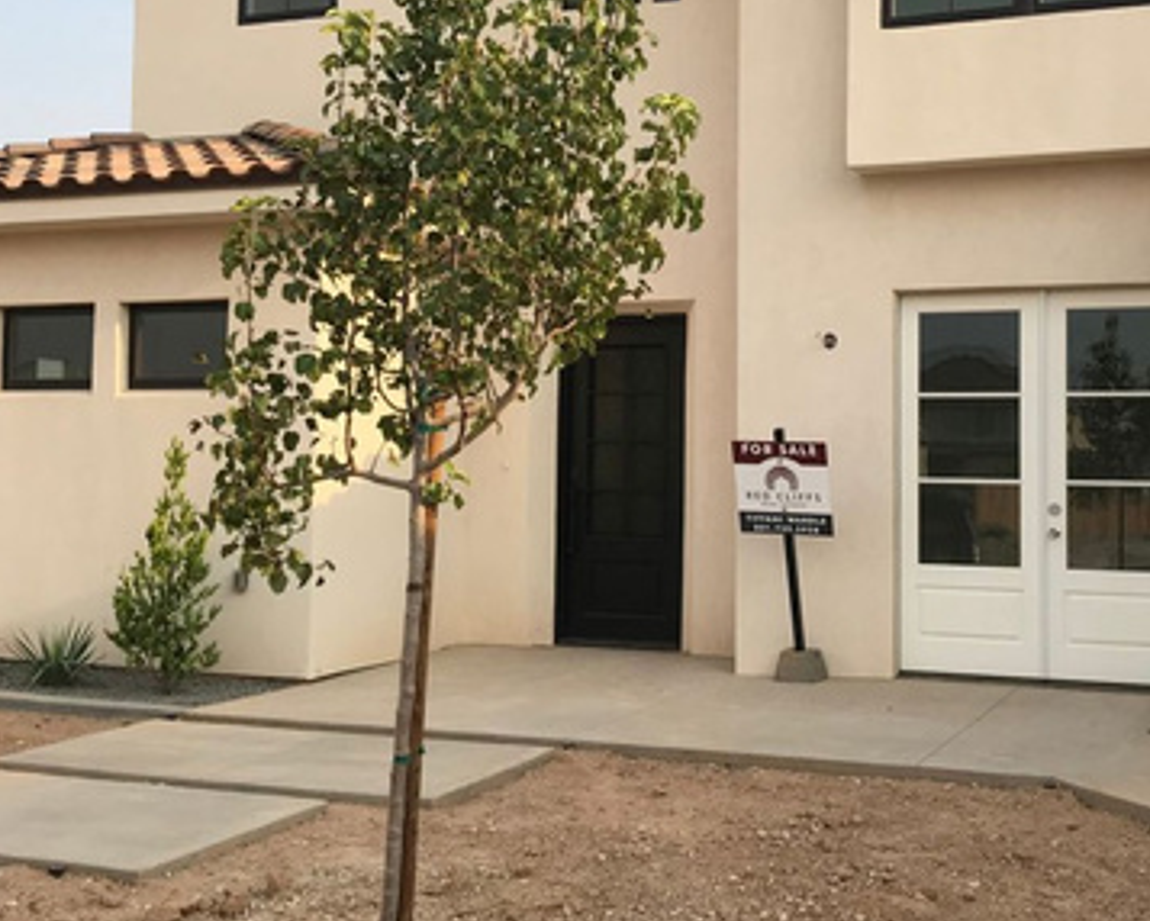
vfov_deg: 30.8
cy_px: 390
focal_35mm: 49
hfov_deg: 37.9
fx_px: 1669
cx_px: 689
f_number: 1.8
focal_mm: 3.99
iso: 20
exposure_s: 1/1168
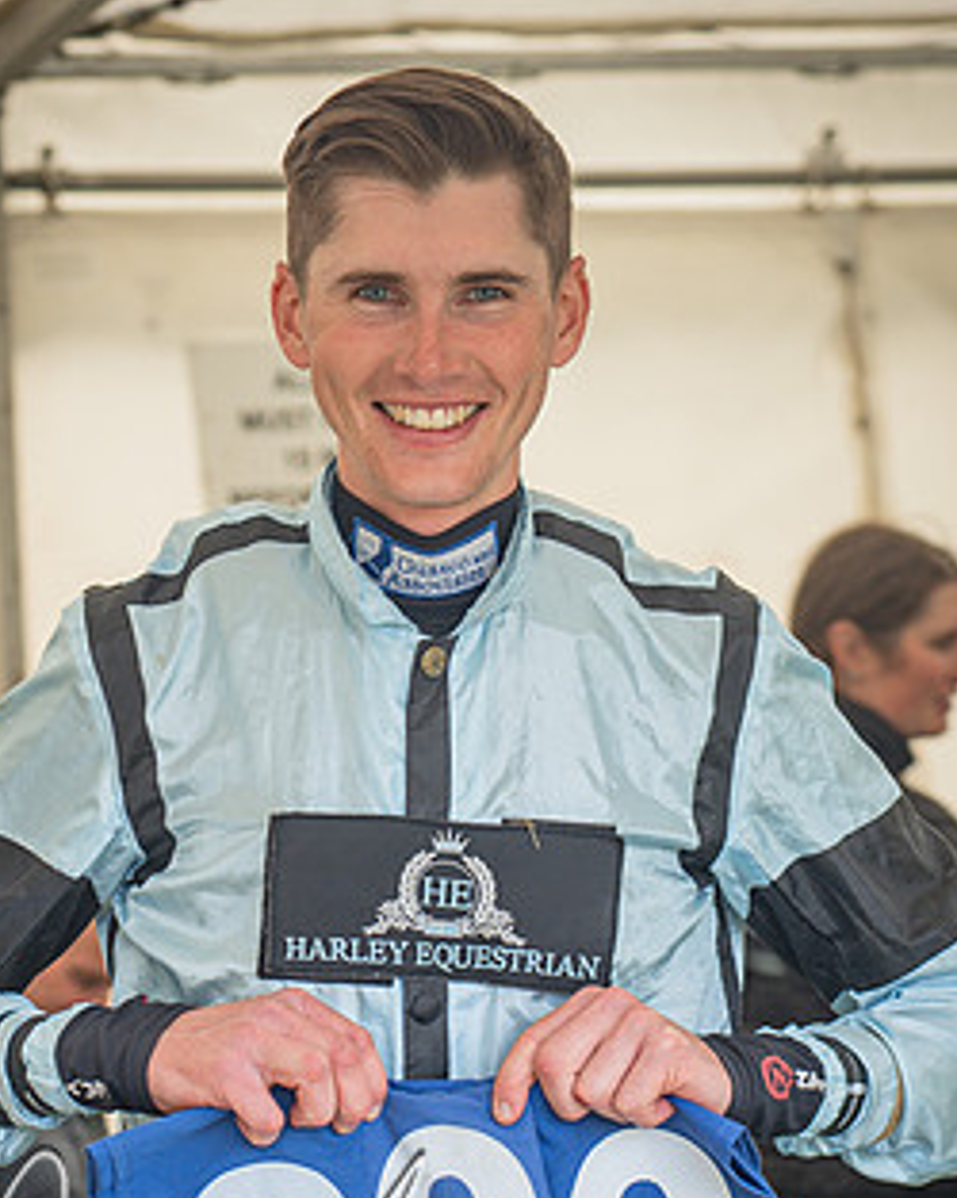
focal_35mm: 285
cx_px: 196
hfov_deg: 5.4
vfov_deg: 6.8
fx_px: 10100
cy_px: 882
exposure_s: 1/60
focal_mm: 120
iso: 50
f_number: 5
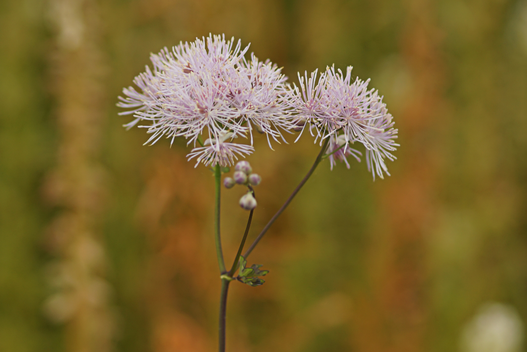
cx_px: 264
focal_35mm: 150
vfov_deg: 9.1
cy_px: 176
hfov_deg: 13.7
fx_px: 2196
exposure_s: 1/200
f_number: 2.8
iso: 100
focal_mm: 100
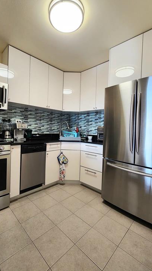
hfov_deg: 70.4
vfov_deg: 103.0
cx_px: 69
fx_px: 107
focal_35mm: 15
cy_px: 131
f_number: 2.2
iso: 160
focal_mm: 2.2
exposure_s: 1/60.2
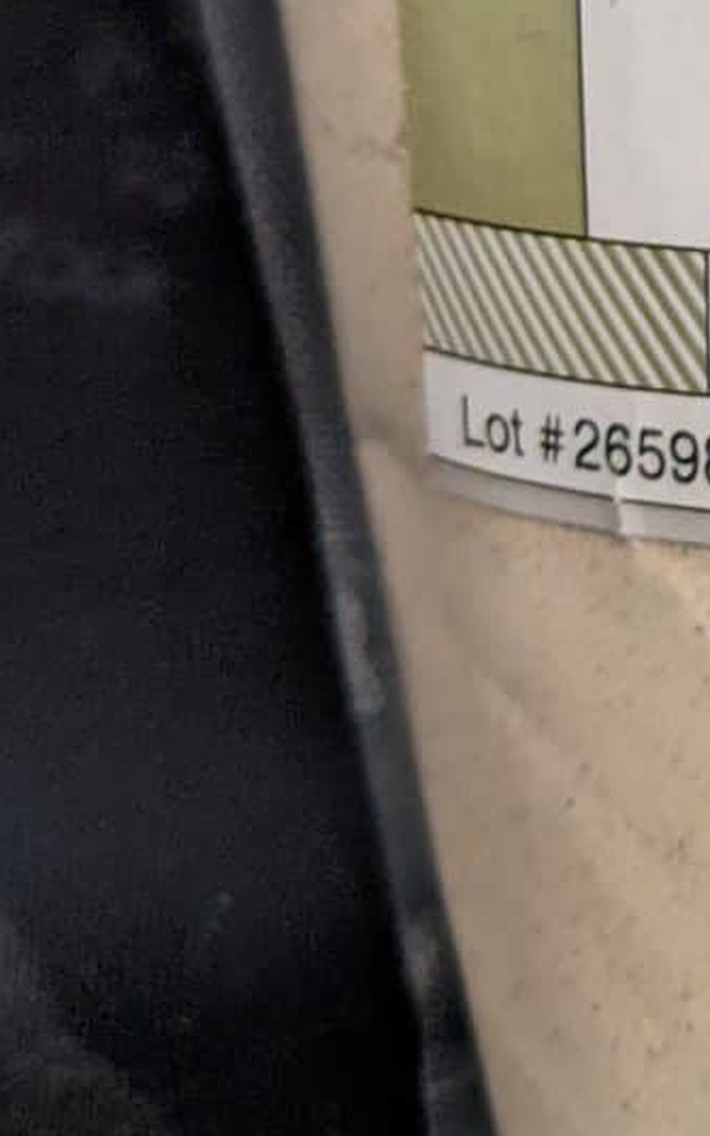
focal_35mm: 110
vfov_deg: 18.5
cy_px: 13
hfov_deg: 11.0
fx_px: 3406
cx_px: 1360
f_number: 1.8
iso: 218
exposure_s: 1/40
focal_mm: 4.44
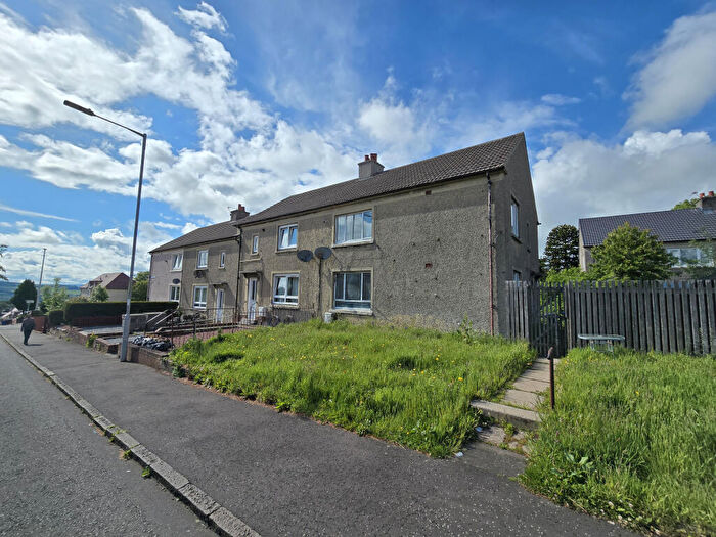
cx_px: 358
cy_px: 268
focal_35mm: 13
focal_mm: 2.2
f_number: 2.2
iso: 50
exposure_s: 1/4244
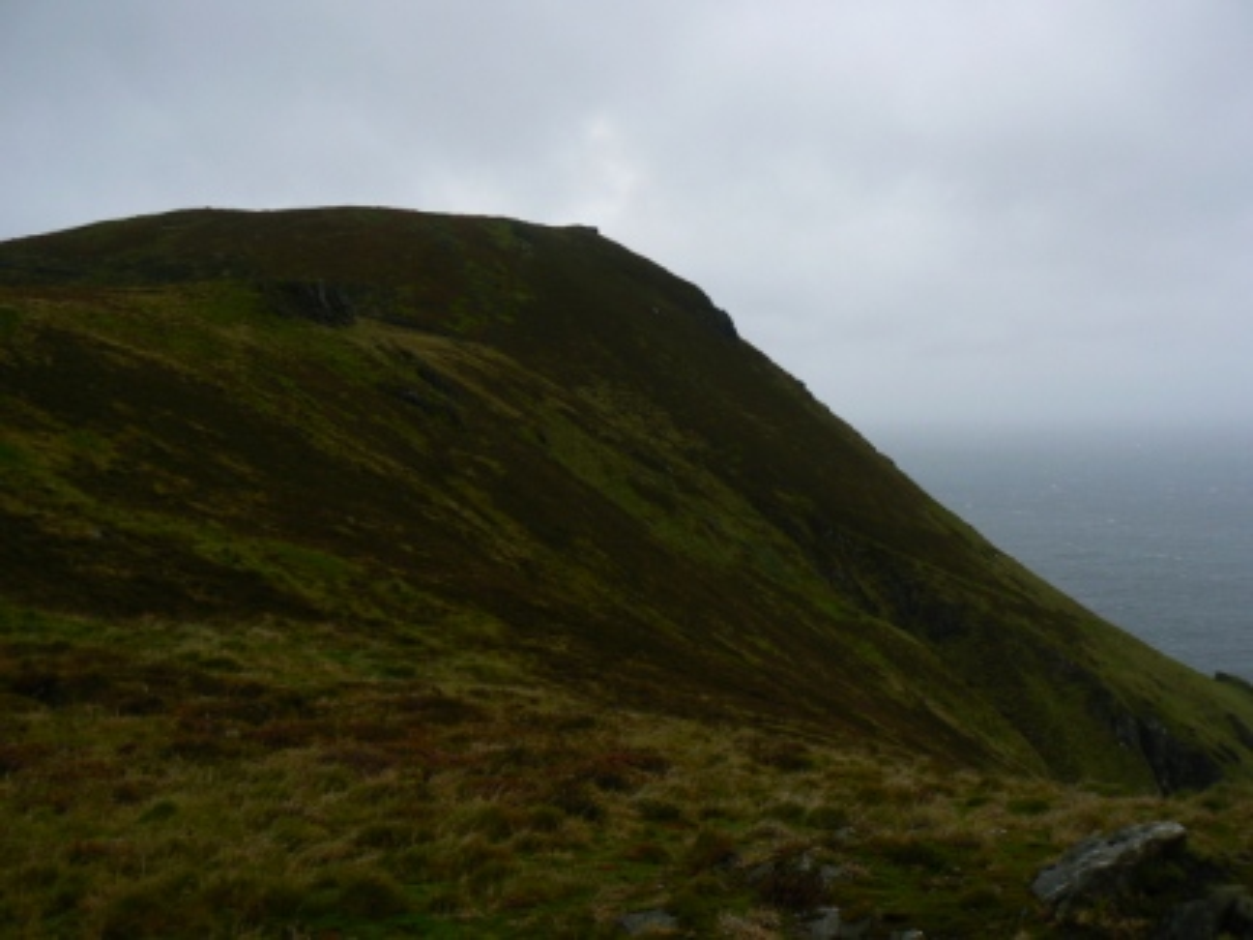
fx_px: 1303
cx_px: 626
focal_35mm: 36
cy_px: 470
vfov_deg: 39.7
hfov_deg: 51.4
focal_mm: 6
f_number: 4
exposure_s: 1/80
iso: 80
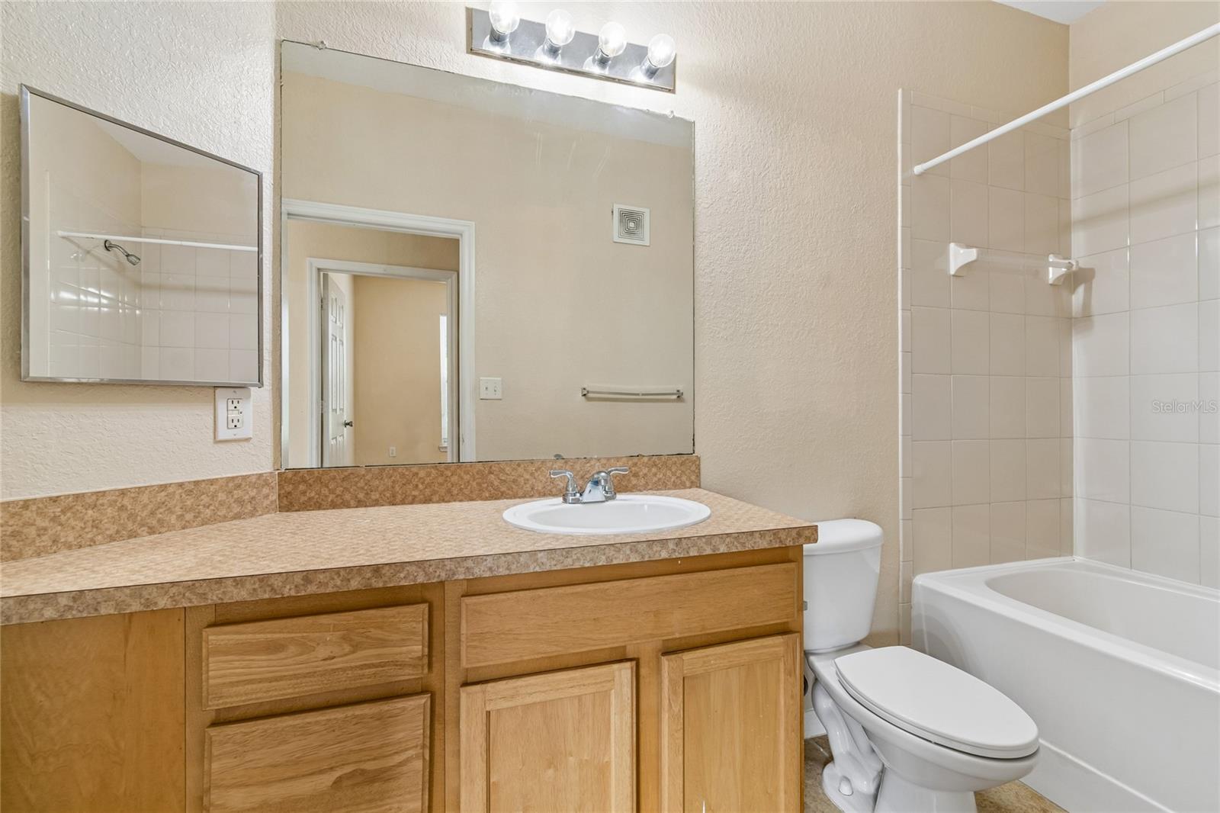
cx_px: 610
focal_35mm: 15
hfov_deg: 100.4
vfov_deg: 77.3
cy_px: 406
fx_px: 508
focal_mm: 10
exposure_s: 1/2
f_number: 7.1
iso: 100
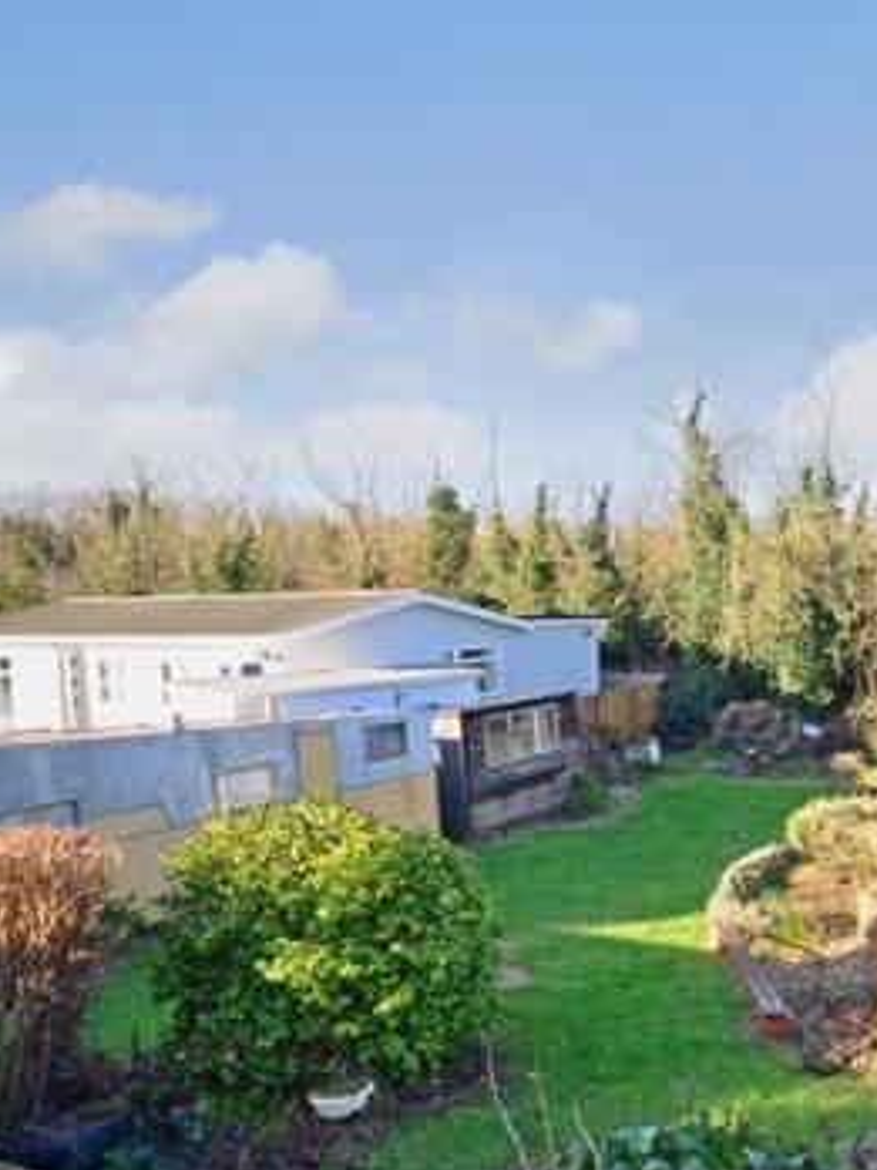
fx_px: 1010
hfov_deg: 40.8
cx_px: 884
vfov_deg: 60.1
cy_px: 624
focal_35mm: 30
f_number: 9
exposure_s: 1/200
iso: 400
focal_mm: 11
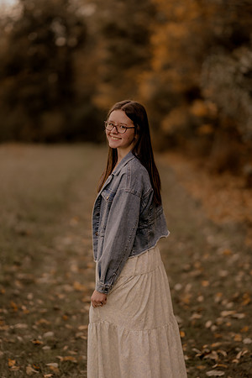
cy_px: 189
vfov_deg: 23.9
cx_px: 126
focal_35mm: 85
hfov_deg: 16.1
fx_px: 892
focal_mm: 85
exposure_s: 1/2500
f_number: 1.4
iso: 200
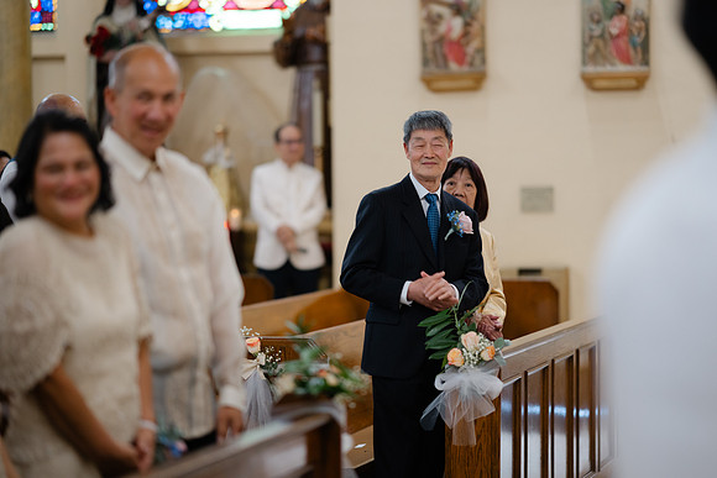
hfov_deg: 19.5
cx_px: 358
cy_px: 239
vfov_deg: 13.0
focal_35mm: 105
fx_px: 2092
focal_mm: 105
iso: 560
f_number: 1.4
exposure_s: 1/125
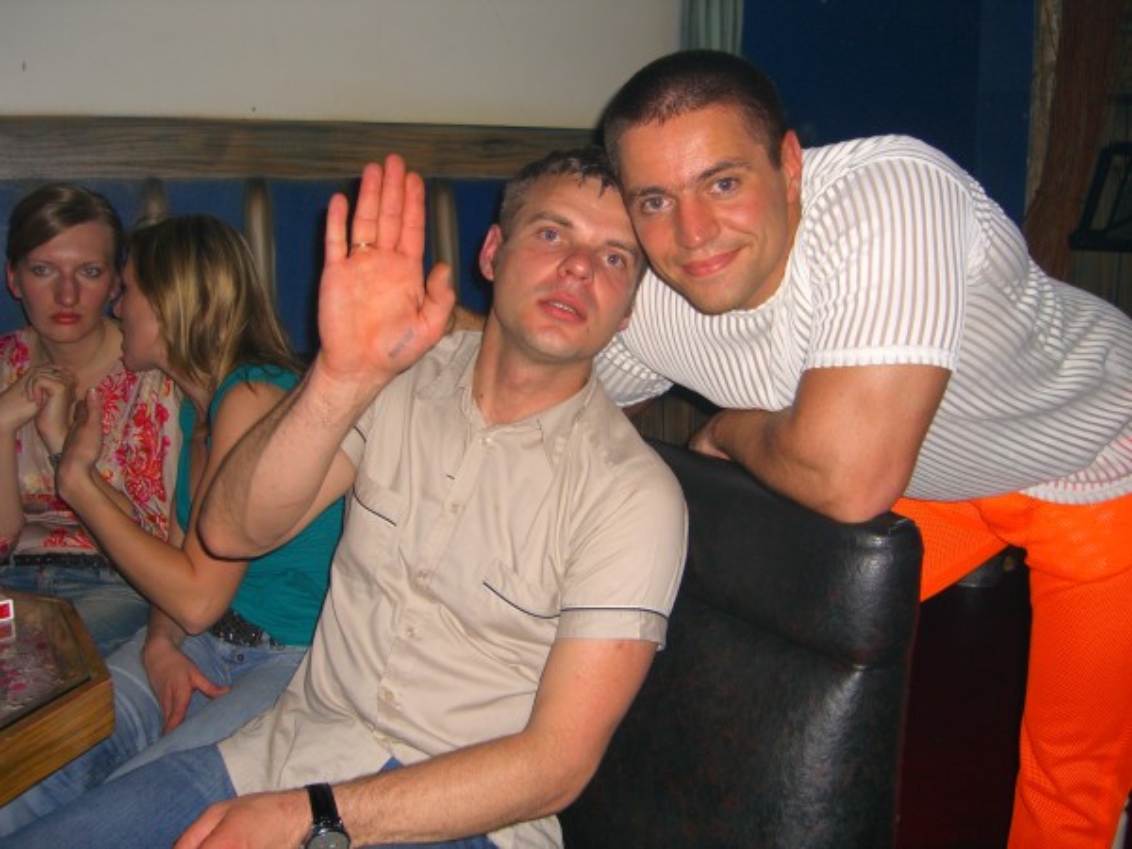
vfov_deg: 37.7
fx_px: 1243
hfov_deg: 49.0
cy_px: 424
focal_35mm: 38
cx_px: 566
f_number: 2.8
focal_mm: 7.9
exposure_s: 1/60
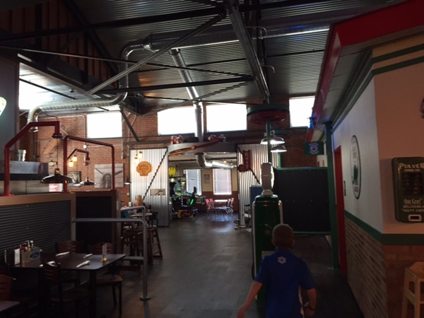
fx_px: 355
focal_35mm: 29
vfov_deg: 48.2
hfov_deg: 61.7
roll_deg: +0.8
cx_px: 212
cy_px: 159
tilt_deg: +2.7
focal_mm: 4.15
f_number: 2.2
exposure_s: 1/30
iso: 125
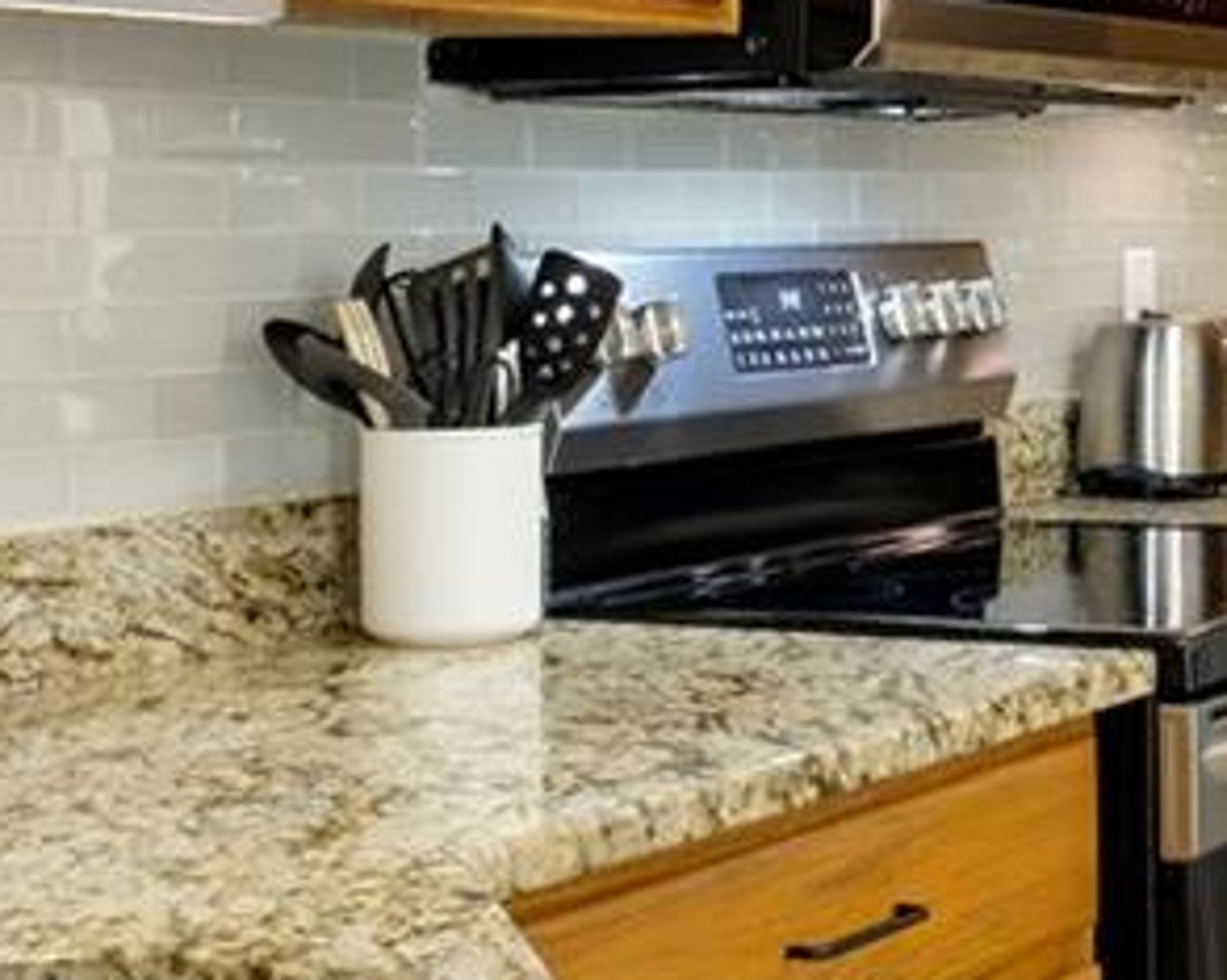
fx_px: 3069
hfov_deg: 21.4
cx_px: 1382
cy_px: 327
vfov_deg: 18.1
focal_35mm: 85
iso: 2000
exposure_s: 1/6
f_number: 13
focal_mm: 11
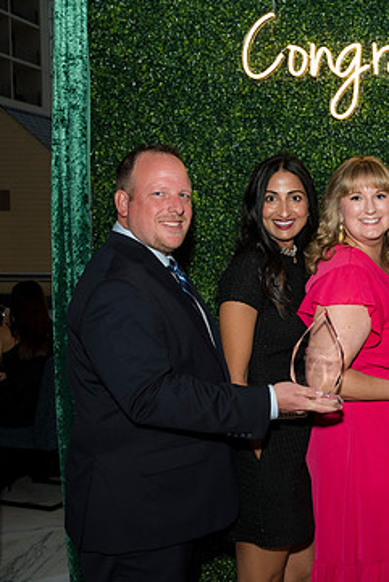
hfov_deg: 23.1
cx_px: 463
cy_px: 297
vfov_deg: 37.0
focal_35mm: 54
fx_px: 871
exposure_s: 1/160
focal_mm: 33.5
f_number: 5
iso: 500
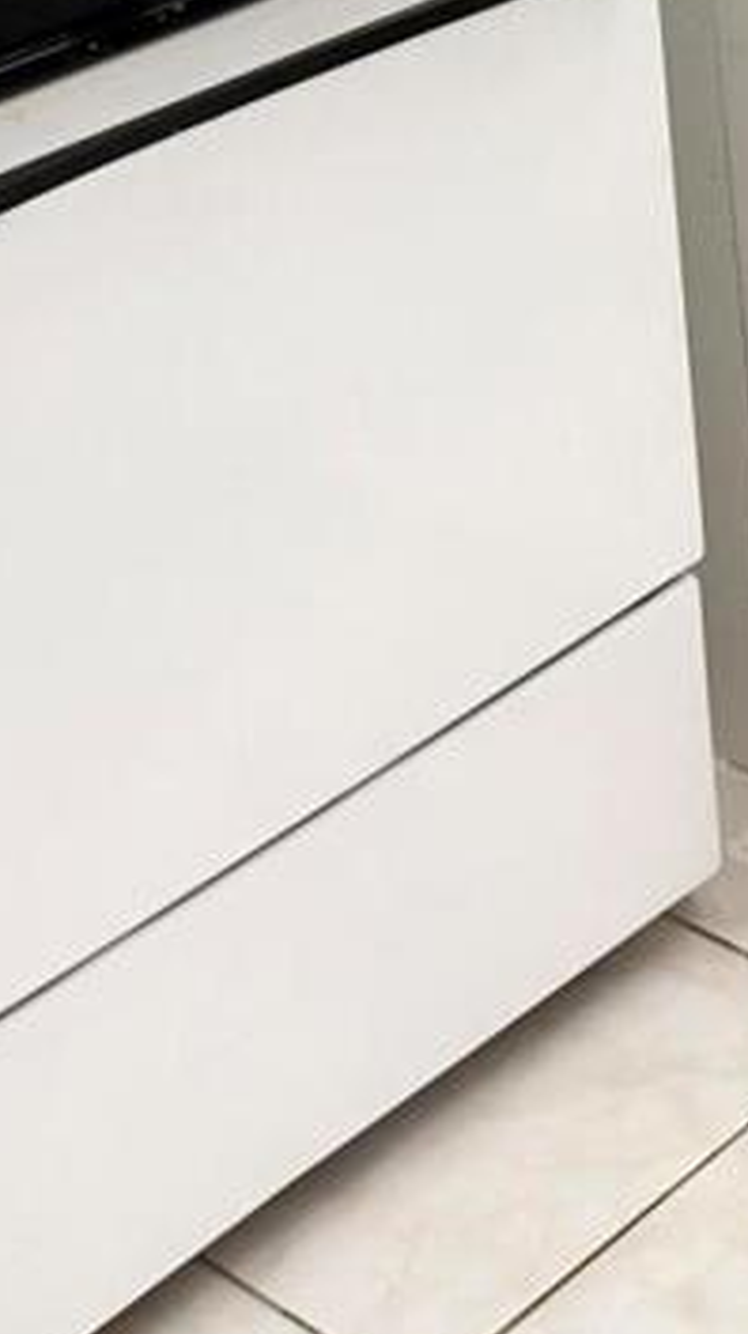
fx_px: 3145
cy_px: -147
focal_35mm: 89
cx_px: 1046
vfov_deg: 22.5
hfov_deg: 13.0
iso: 400
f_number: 1.78
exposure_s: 1/60
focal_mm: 6.76
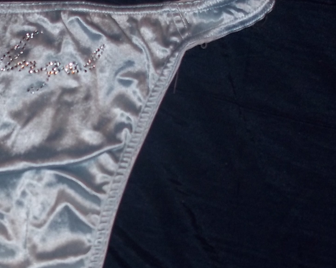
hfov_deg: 19.3
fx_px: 965
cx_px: 22
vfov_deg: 15.8
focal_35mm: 97
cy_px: 163
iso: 80
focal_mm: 6.5
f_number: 3.1
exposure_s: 1/30
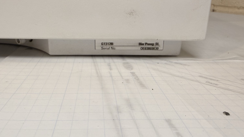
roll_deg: -0.3
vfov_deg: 33.6
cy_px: 57
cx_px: 119
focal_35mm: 35
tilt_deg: -17.4
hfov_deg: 56.6
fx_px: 226
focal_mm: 2.22
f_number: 2.2
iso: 100
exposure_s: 1/120
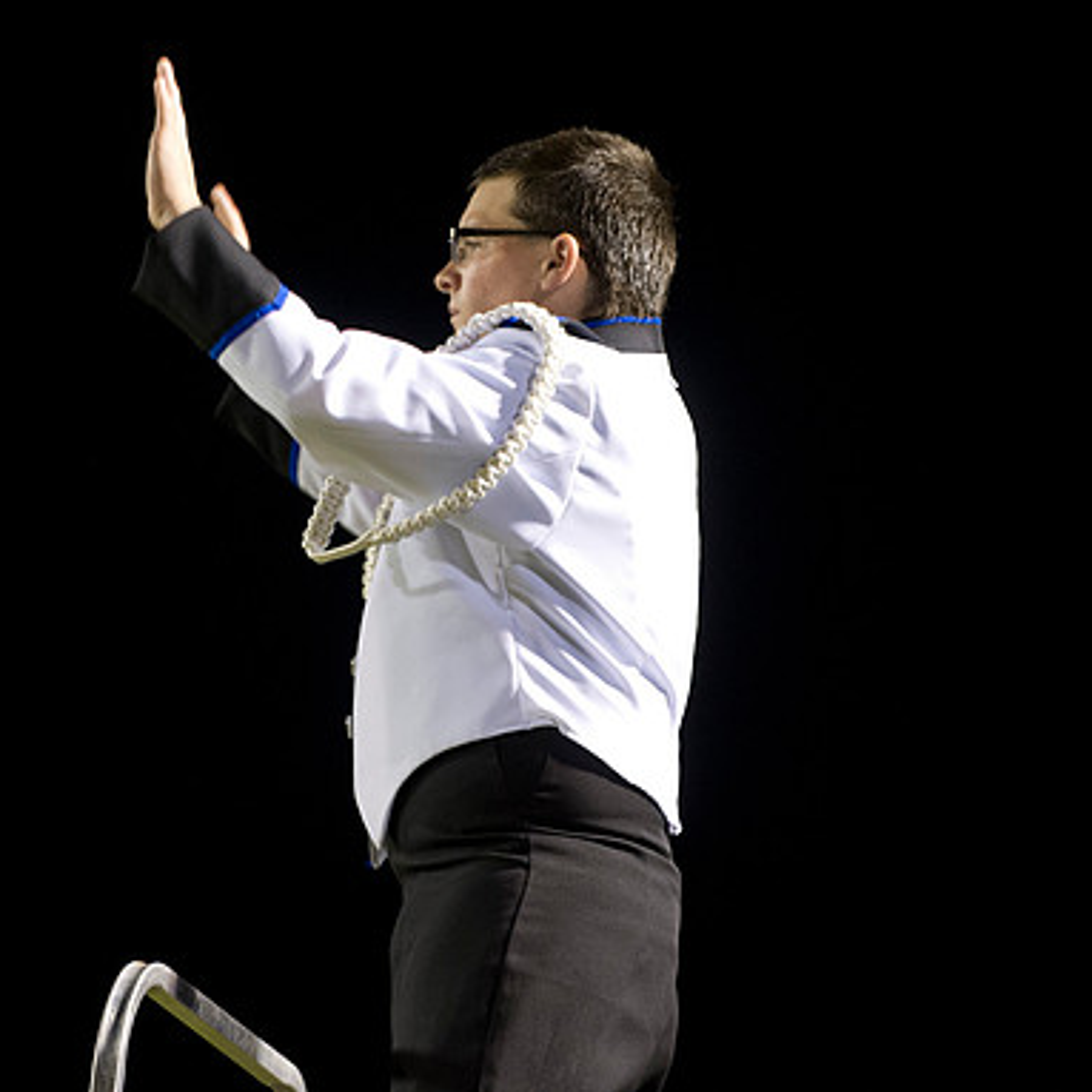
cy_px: 545
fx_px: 6888
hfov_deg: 9.1
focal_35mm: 193
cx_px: 490
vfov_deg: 9.1
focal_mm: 150
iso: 3200
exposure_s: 1/125
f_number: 3.2
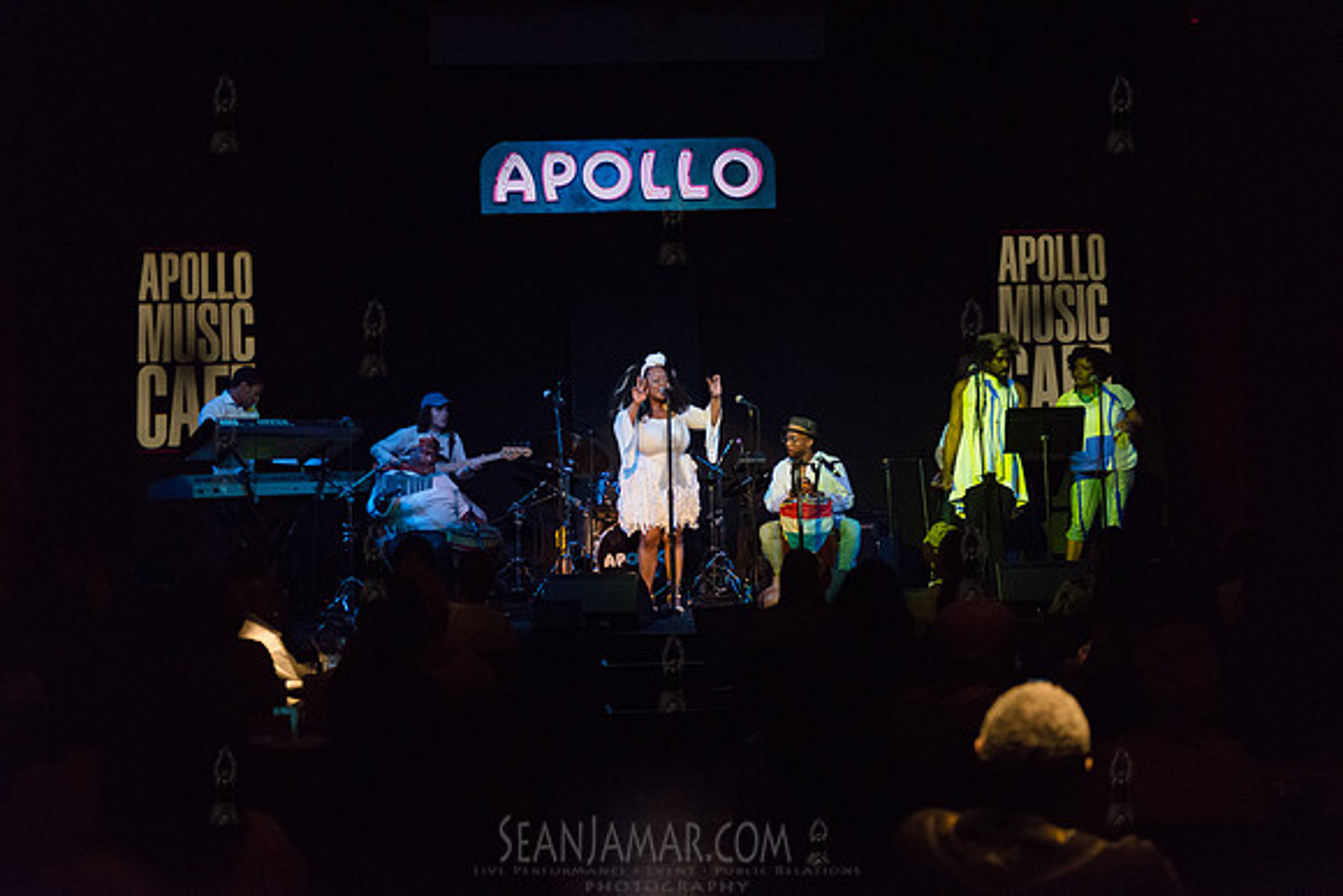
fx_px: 1791
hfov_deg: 41.1
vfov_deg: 28.1
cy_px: 448
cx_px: 672
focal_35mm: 48
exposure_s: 1/250
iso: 4000
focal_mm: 48
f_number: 2.8
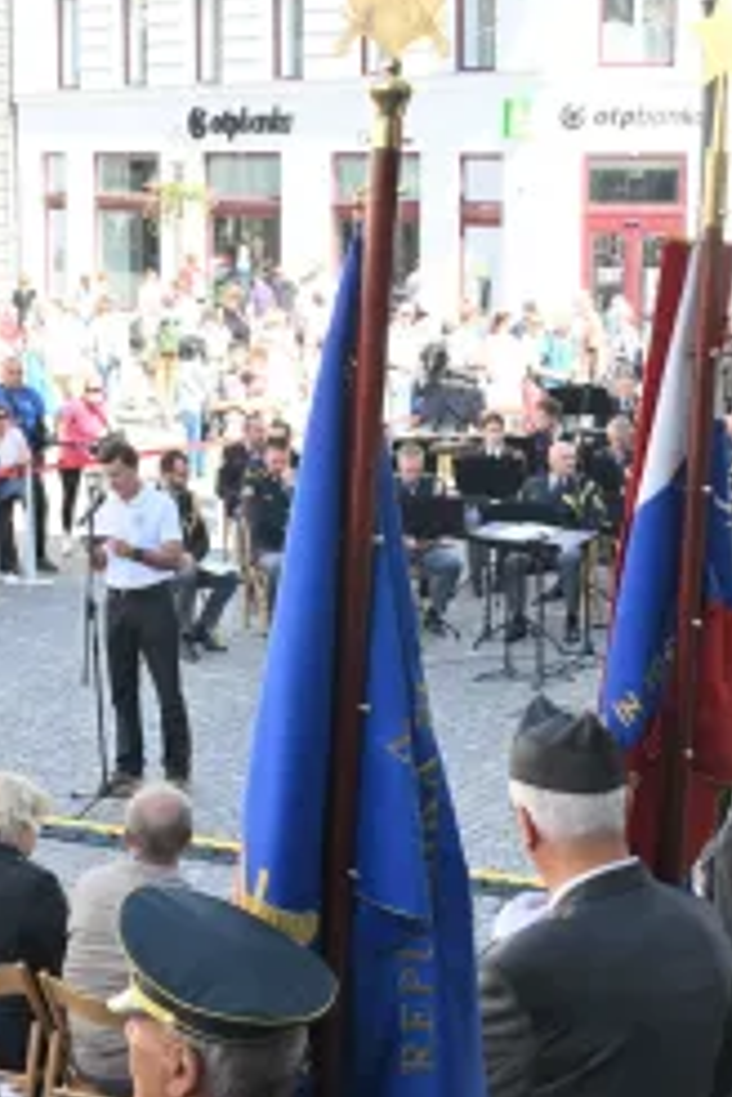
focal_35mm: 78
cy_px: 526
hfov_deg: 17.5
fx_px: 2379
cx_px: 286
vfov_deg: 26.0
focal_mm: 48
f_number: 22
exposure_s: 1/60
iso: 1250
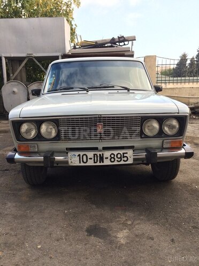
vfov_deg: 61.7
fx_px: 222
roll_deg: +0.3
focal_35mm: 29
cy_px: 133
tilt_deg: -9.9
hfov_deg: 48.2
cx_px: 100
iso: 32
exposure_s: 1/154
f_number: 2.2
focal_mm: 4.15
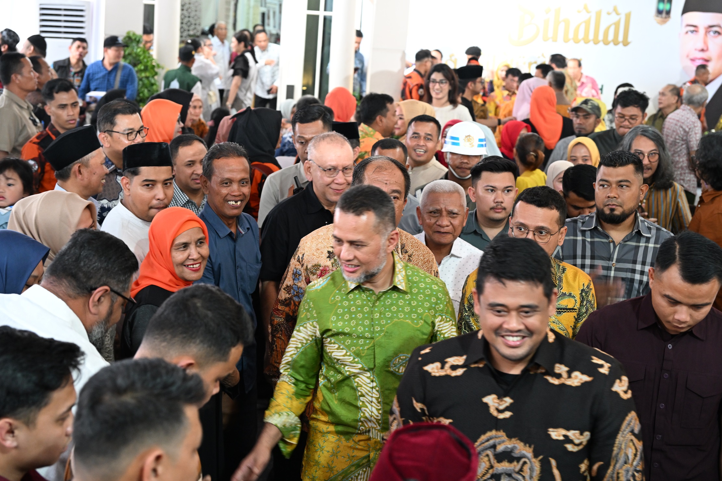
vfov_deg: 24.2
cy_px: 240
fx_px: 1123
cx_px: 361
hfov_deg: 35.6
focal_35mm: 56
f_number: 4.5
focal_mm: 56
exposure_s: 1/60
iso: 3200
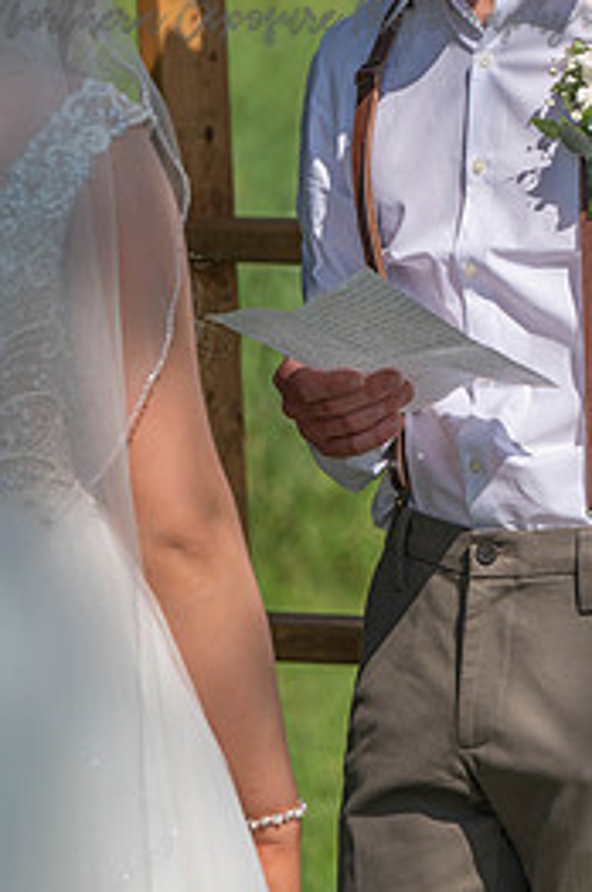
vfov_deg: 6.0
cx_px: 451
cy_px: 146
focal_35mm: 343
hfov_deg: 4.0
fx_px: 8482
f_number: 7.1
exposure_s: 1/800
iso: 100
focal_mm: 200
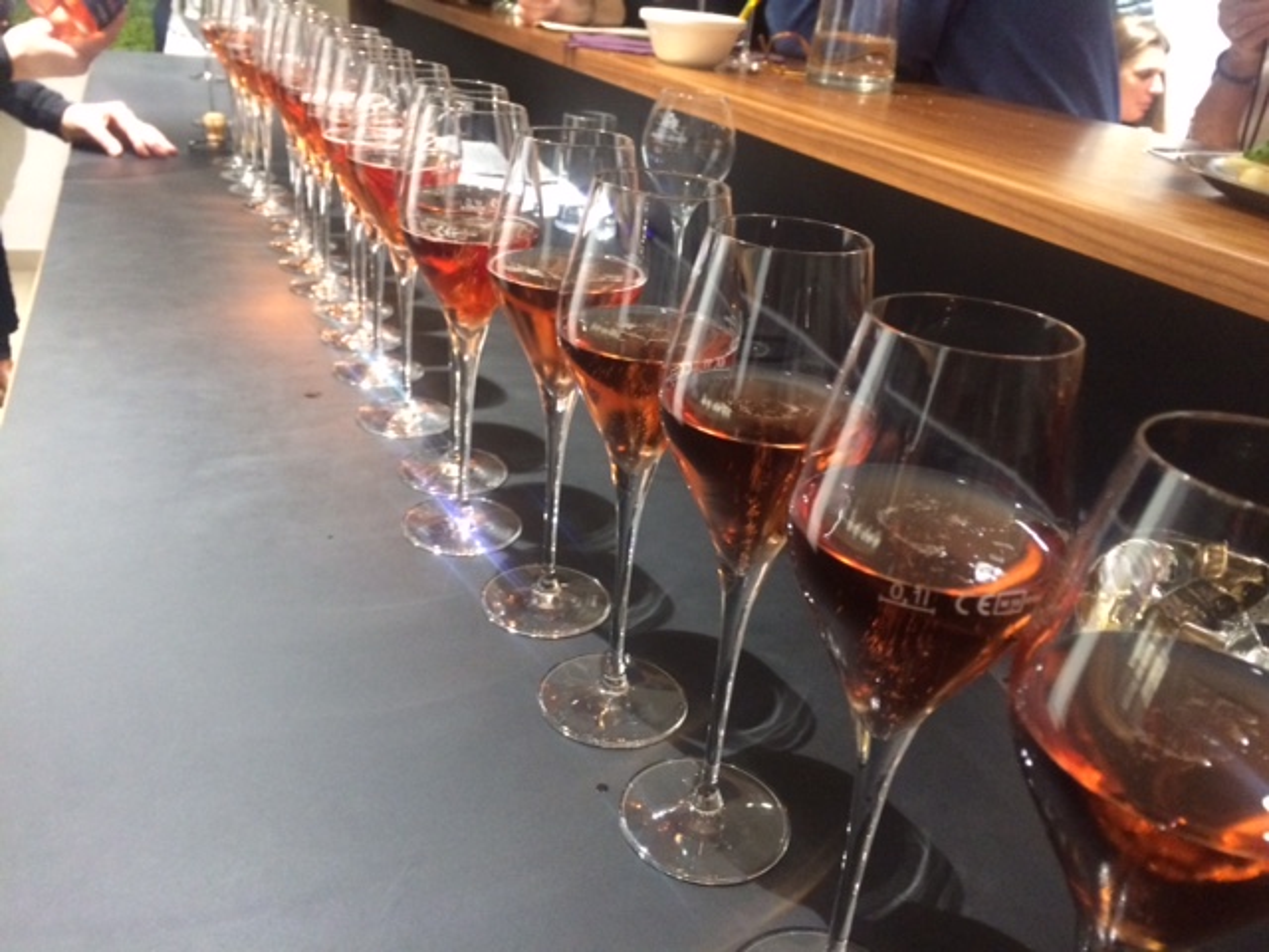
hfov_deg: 61.7
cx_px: 634
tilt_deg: -25.2
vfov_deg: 48.2
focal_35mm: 29
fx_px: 1063
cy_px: 476
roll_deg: -4.6
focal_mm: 4.15
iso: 320
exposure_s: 1/17
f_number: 2.2
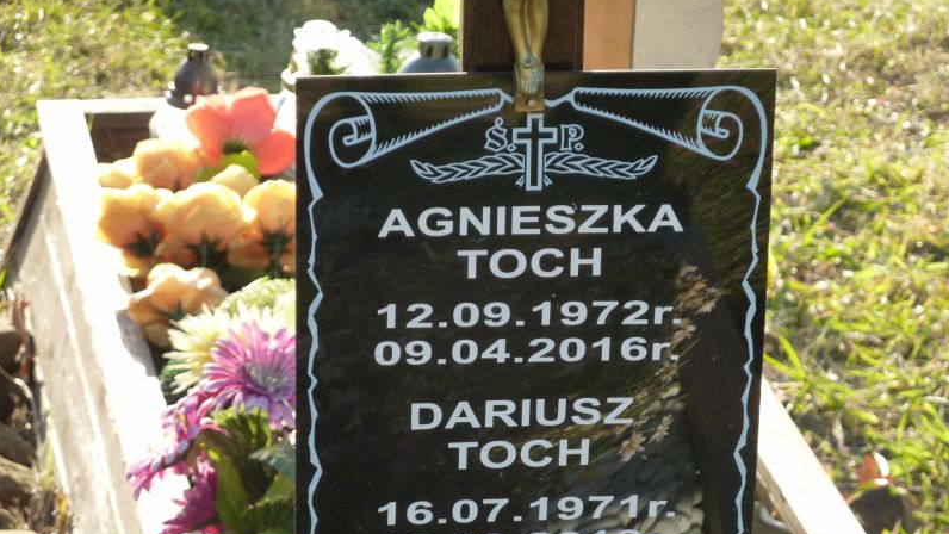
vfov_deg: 7.0
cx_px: 473
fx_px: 4354
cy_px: 334
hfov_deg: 12.4
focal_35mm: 173
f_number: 4.5
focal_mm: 25.9
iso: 125
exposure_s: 1/100
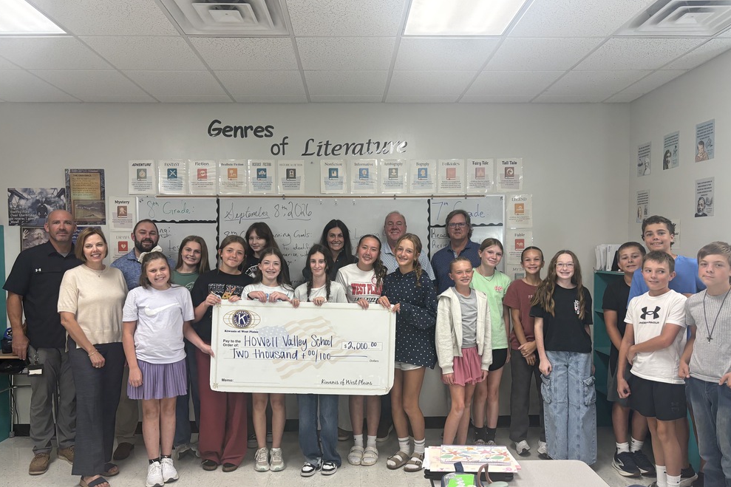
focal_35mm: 28
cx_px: 367
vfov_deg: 46.3
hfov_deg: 65.5
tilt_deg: -1.6
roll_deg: +0.7
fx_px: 568
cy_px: 270
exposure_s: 1/120
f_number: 1.6
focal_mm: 5.96
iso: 125
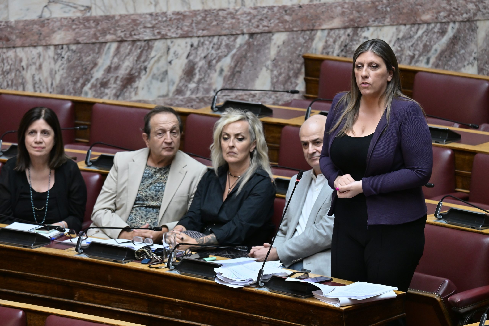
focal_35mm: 350
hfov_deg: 5.9
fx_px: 4754
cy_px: 163
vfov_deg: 3.9
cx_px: 244
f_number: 6
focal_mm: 350
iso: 2200
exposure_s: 1/250
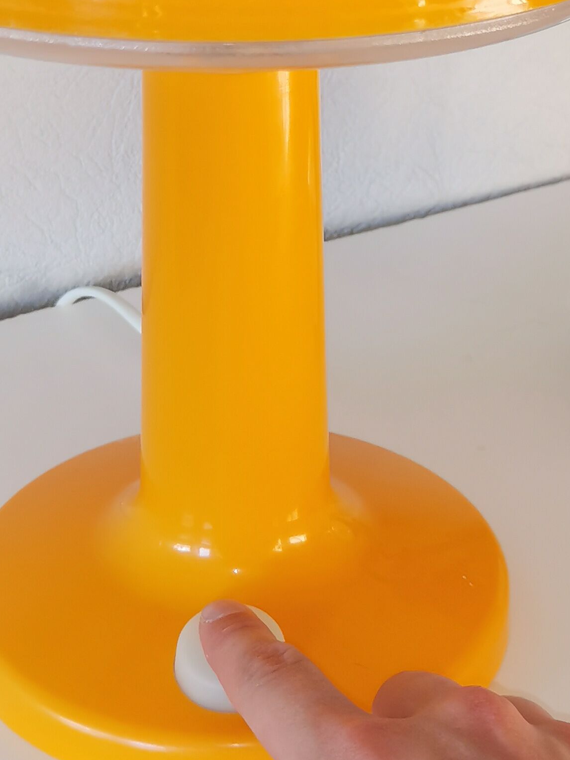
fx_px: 1625
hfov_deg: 19.9
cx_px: 306
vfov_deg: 26.1
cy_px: 221
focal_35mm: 74
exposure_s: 1/100
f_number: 1.8
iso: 125
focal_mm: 5.58
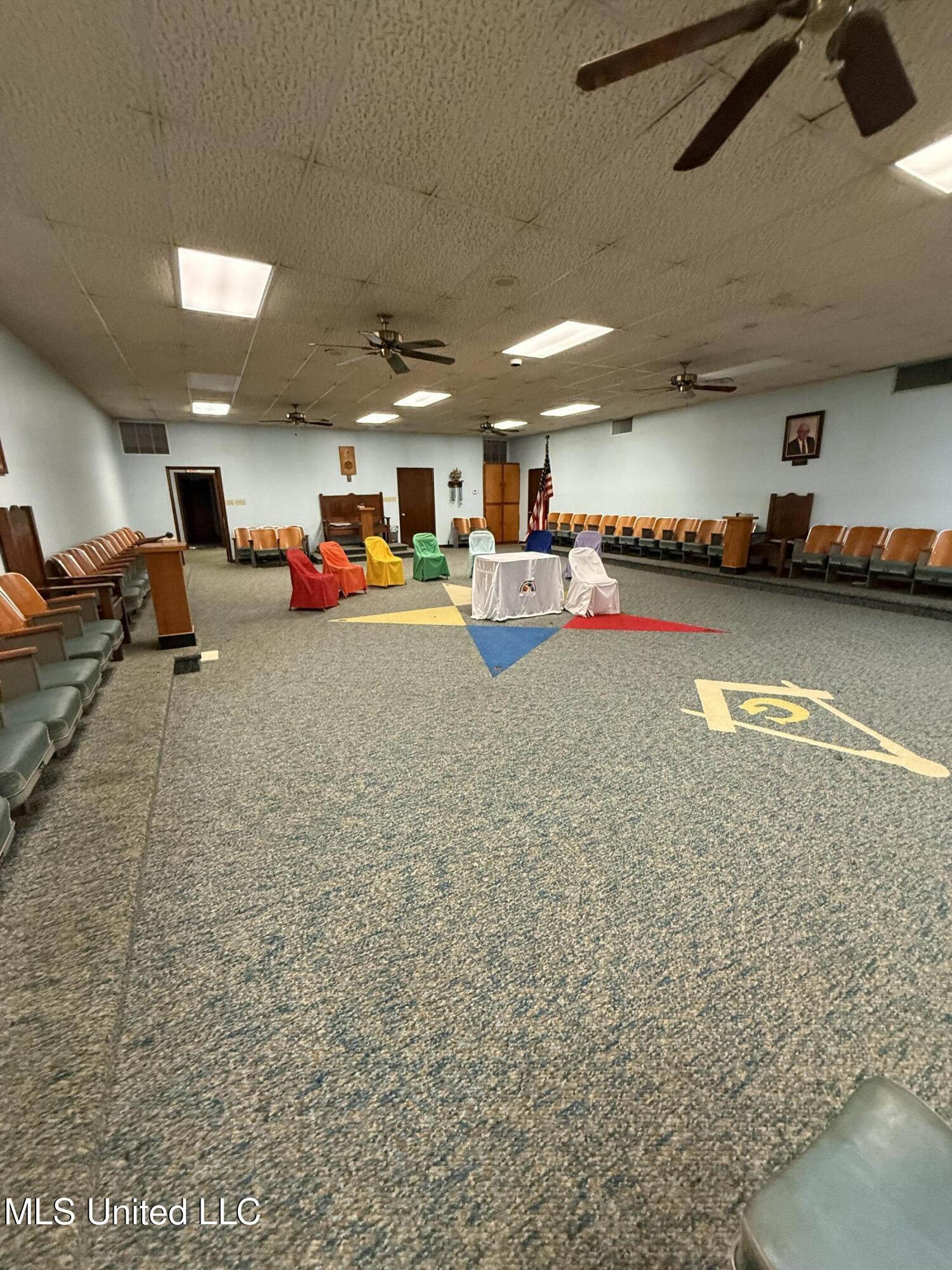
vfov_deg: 102.1
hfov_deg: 85.7
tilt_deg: -13.9
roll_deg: +1.2
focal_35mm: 14
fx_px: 513
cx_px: 476
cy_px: 635
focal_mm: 2.22
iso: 500
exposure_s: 1/60
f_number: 2.2
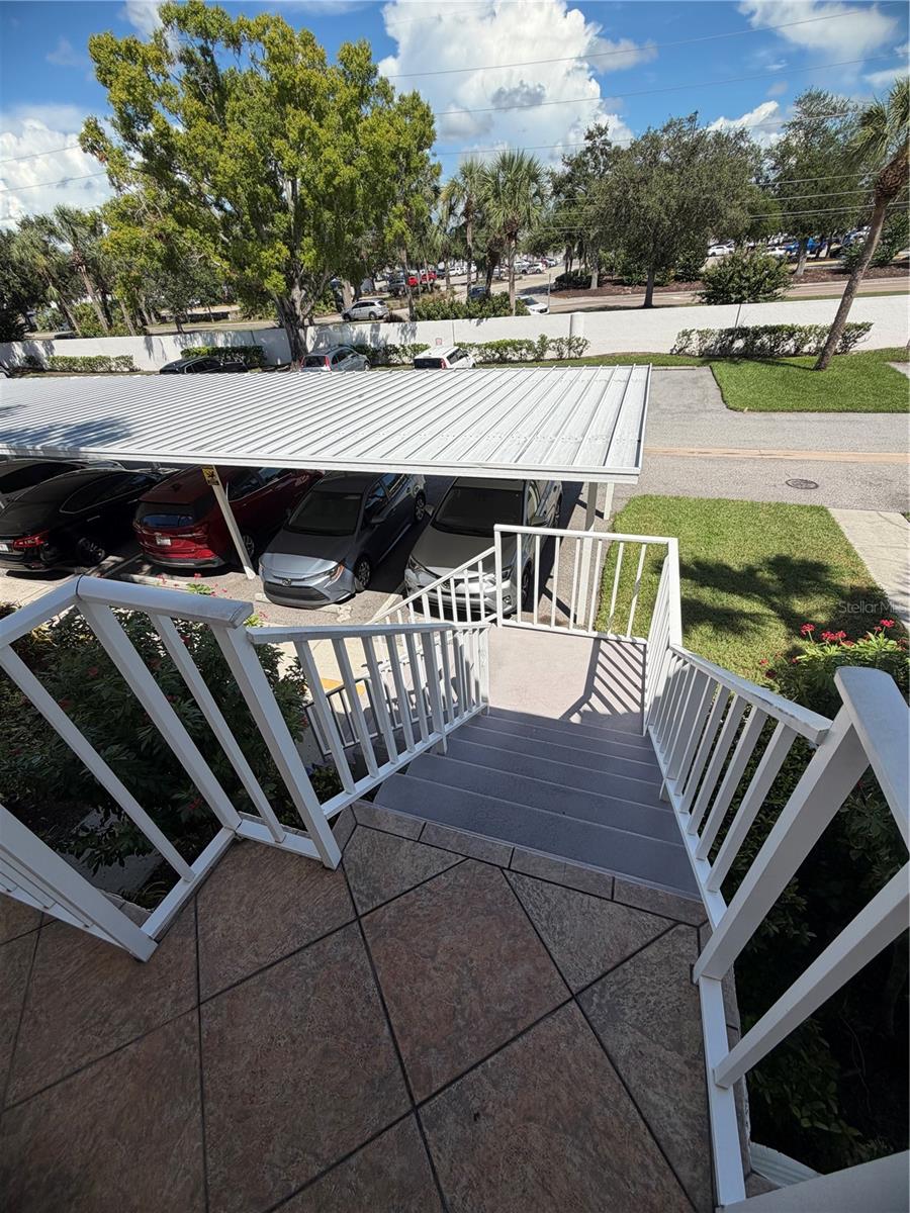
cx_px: 455
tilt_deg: -36.0
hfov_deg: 85.7
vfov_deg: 102.1
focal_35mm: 14
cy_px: 606
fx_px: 491
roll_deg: +4.7
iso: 20
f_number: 2.2
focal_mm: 2.22
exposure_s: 1/789
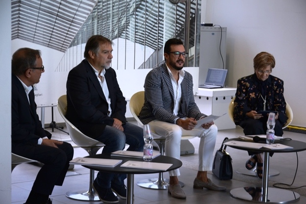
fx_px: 739
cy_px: 102
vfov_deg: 15.7
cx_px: 153
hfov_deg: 23.4
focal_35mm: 87
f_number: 5
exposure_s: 1/100
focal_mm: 58
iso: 400
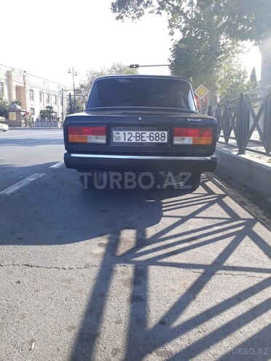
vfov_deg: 65.3
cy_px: 180
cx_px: 136
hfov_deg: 51.4
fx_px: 282
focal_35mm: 27
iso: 40
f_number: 1.9
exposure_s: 1/357
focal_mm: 3.6
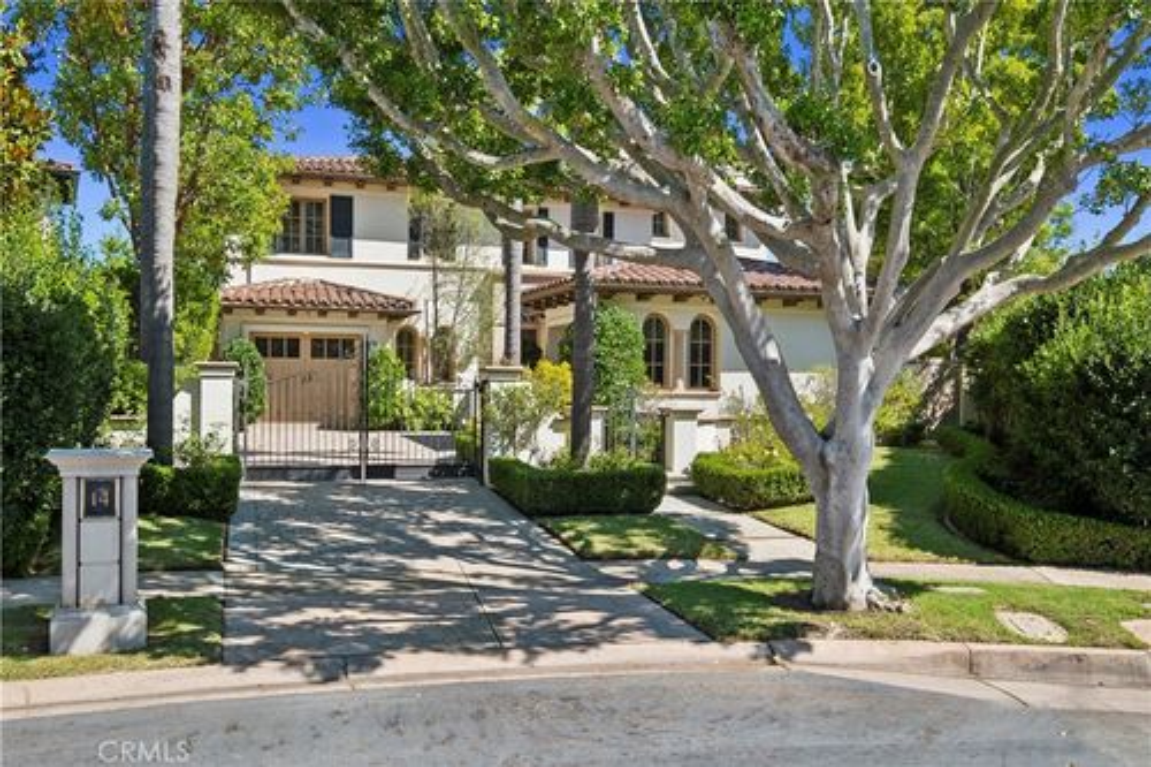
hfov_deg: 60.3
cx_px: 576
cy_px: 384
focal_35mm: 31
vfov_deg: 42.3
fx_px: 991
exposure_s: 1/110
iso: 125
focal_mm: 20.9
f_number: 9
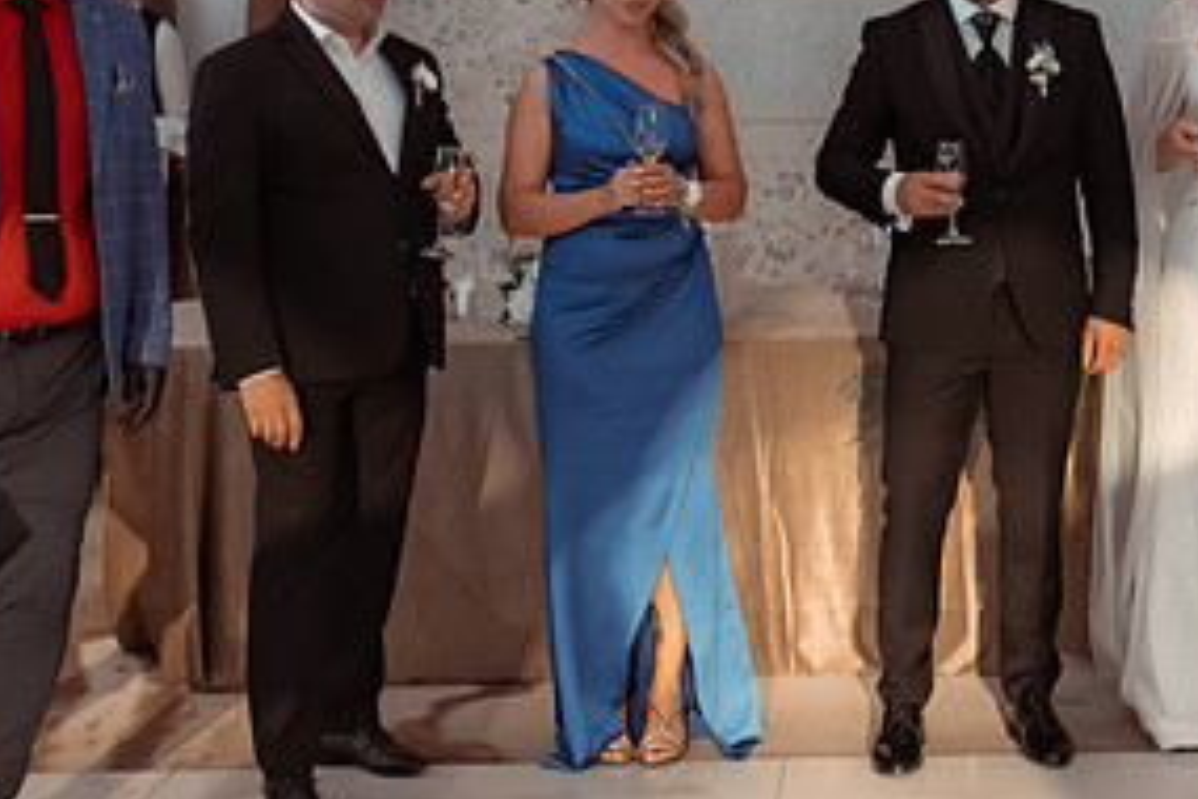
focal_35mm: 74
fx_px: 2462
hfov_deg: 26.8
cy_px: 155
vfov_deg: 18.3
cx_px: 963
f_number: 2.8
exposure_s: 1/200
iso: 1600
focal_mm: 30
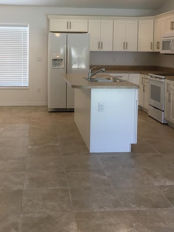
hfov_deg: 32.8
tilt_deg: -3.6
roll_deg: -0.8
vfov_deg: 42.0
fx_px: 295
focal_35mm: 44
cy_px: 66
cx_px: 70
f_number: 2.2
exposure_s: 1/40
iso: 25
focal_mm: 4.15
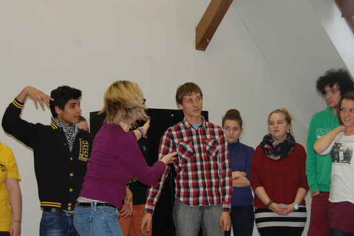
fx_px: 826
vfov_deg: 16.3
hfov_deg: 24.2
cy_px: 136
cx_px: 202
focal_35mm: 84
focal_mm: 38
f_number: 5
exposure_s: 1/60
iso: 400
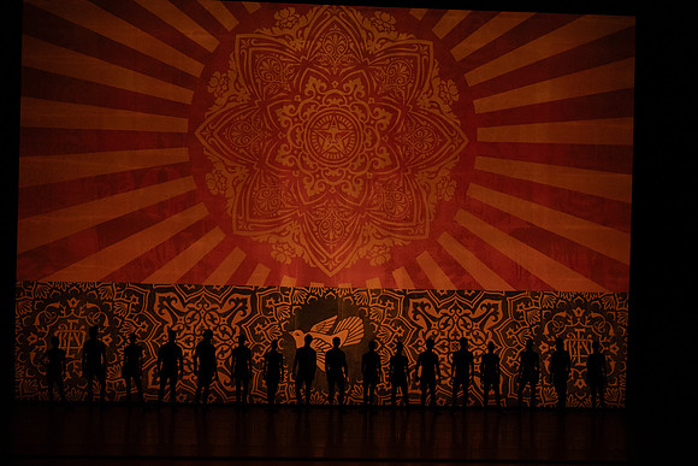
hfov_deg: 20.4
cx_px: 349
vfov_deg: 13.7
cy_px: 233
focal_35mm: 100
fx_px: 1939
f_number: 6.3
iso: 6400
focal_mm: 100
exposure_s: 1/400
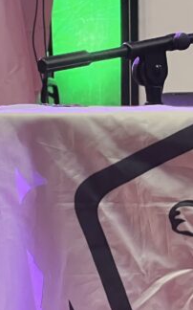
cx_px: 455
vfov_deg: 8.1
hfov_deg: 4.9
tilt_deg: -4.6
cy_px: 101
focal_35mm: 258
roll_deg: -1.0
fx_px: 2175
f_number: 2.8
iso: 800
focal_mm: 9
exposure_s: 1/56
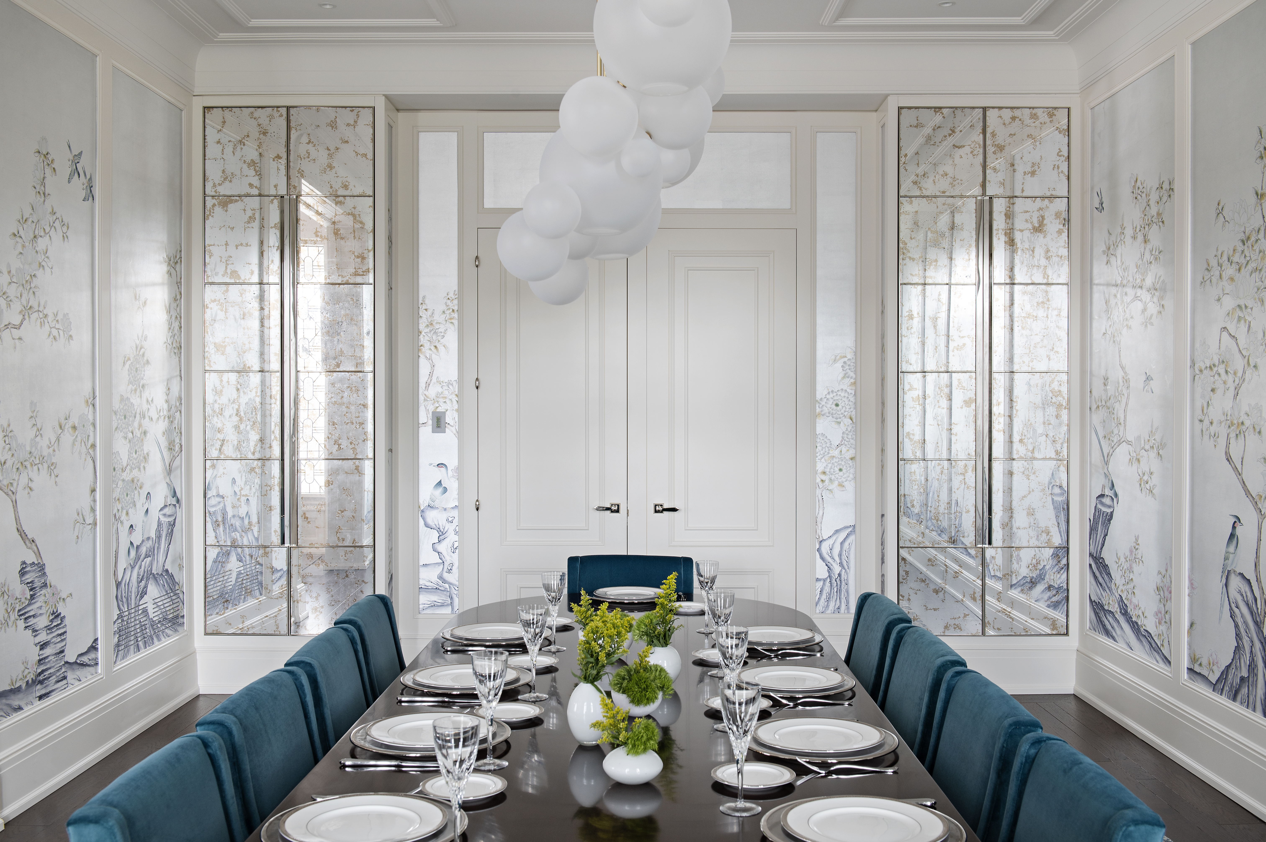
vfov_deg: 37.8
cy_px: 421
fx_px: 1230
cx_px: 633
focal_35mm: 35
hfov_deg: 54.5
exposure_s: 1/1.67
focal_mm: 35
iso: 250
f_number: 9
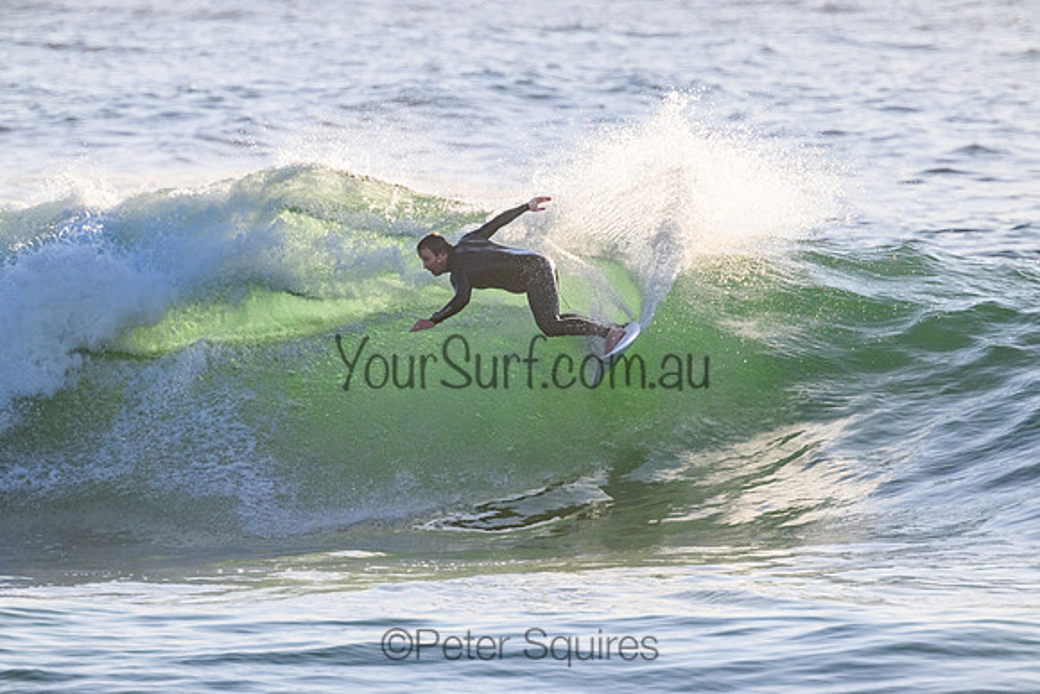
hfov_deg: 2.6
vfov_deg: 1.7
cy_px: 347
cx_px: 520
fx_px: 23115
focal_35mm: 800
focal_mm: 800
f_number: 11
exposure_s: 1/2000
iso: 2000
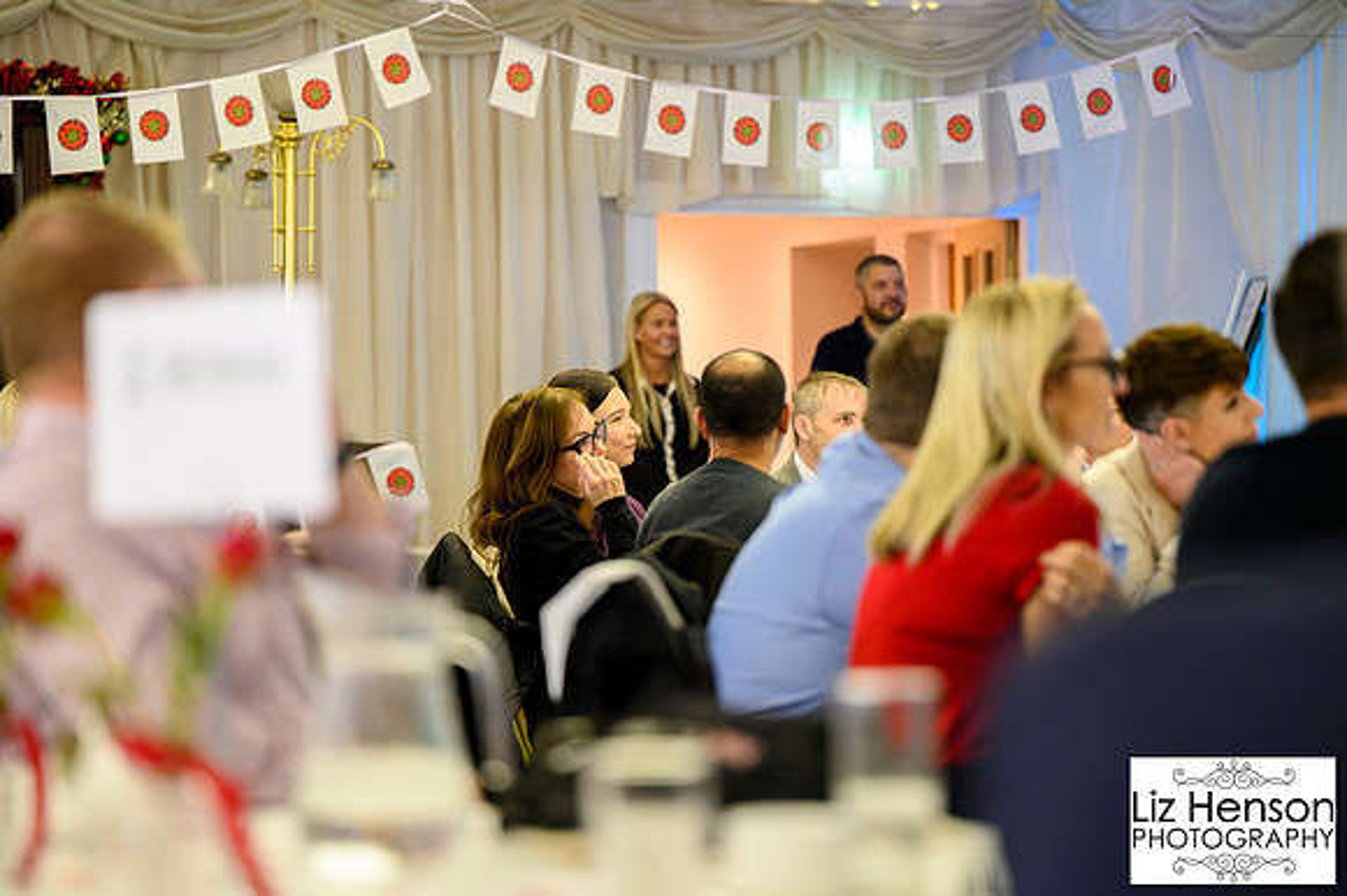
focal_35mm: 110
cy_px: 448
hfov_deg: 18.6
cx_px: 674
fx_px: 4113
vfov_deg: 12.4
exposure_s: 1/200
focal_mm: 110
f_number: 2.8
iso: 12800
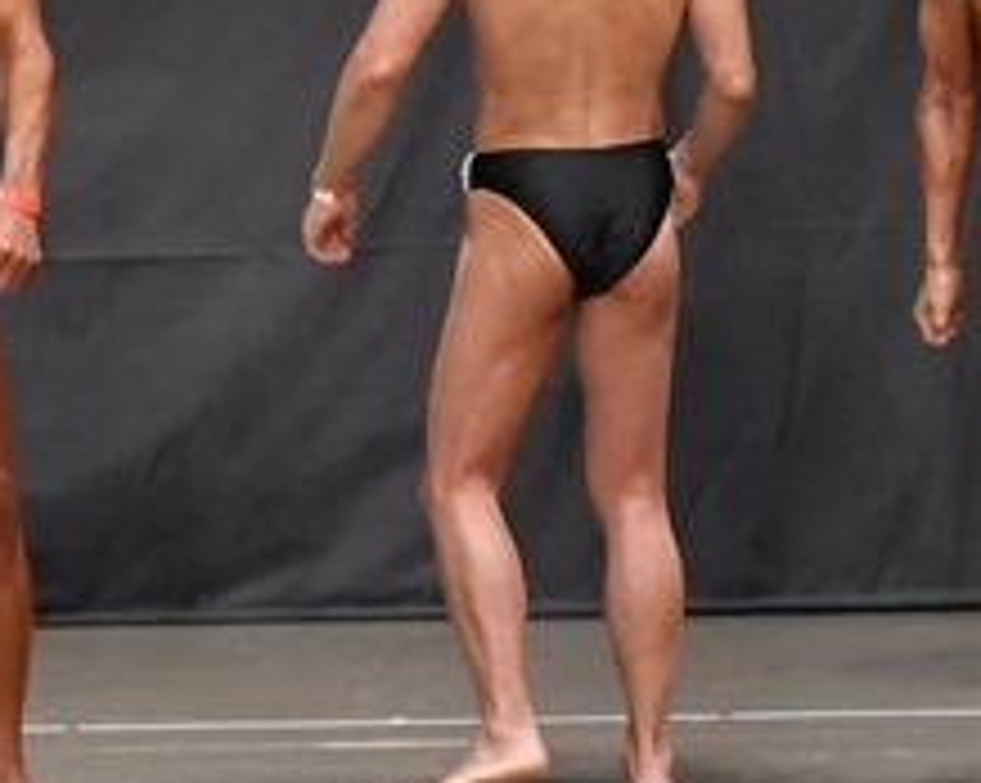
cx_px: 749
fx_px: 11922
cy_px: 99
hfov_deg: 4.7
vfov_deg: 3.8
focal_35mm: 411
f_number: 5.6
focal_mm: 82
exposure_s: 1/400
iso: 5000
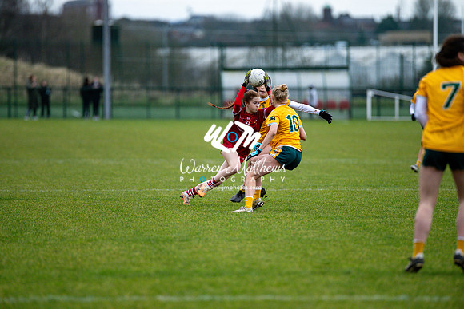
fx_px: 3867
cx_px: 232
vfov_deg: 4.6
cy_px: 154
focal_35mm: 300
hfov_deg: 6.9
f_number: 2.8
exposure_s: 1/640
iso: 2500
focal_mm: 300
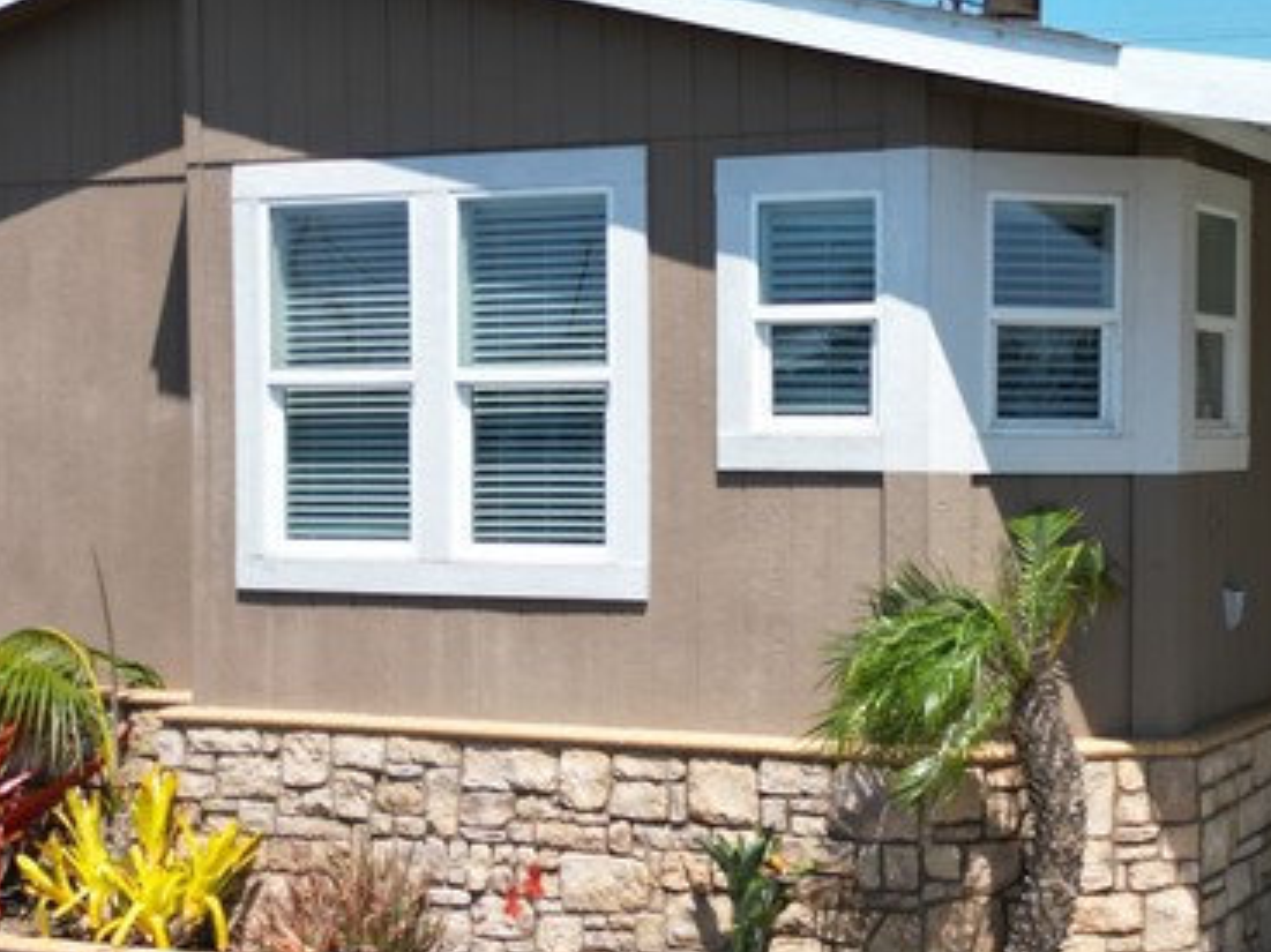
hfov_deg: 28.7
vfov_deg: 21.9
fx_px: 2459
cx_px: 900
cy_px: 492
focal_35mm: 67
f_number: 1.7
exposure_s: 1/2500
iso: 130
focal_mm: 6.72
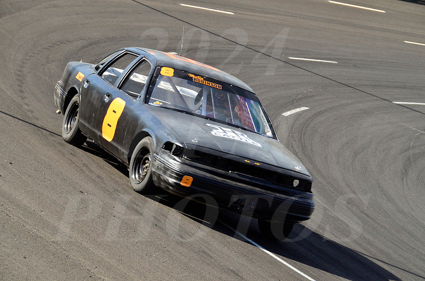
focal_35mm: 158
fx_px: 1856
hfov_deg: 13.1
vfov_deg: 8.7
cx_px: 212
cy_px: 140
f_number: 11
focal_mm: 105
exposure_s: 1/800
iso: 1000
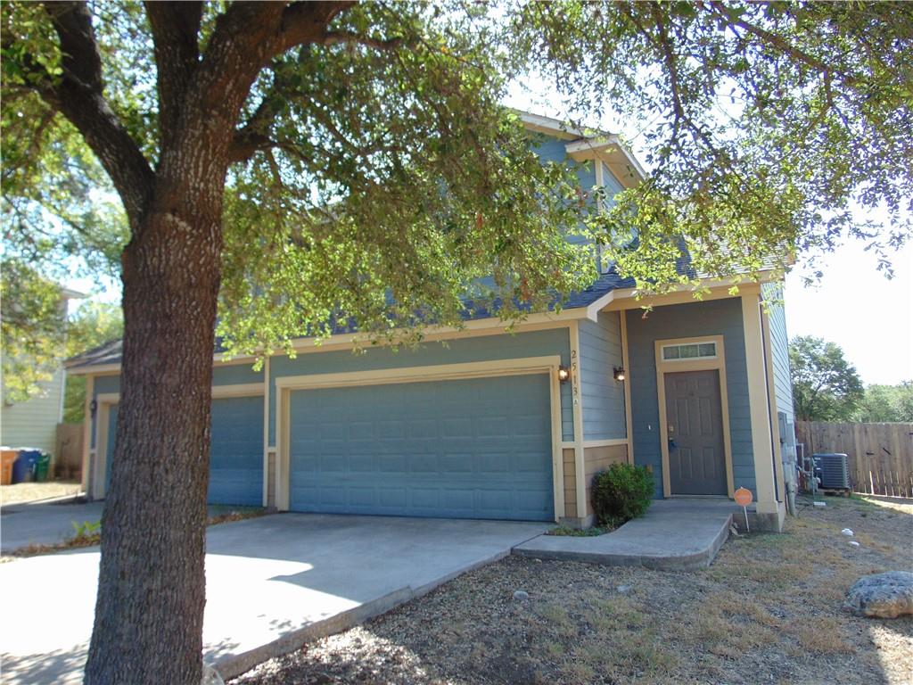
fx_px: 659
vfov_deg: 54.9
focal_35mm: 25
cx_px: 456
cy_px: 342
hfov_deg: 69.4
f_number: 3
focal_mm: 4.5
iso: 80
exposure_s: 1/250
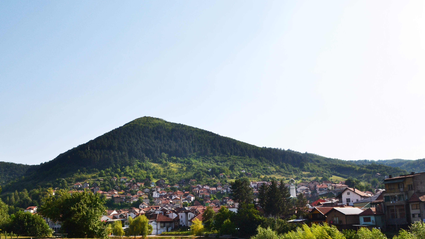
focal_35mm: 32
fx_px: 361
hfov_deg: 60.9
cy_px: 149
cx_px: 194
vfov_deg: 36.5
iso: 400
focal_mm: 18
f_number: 11
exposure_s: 1/500
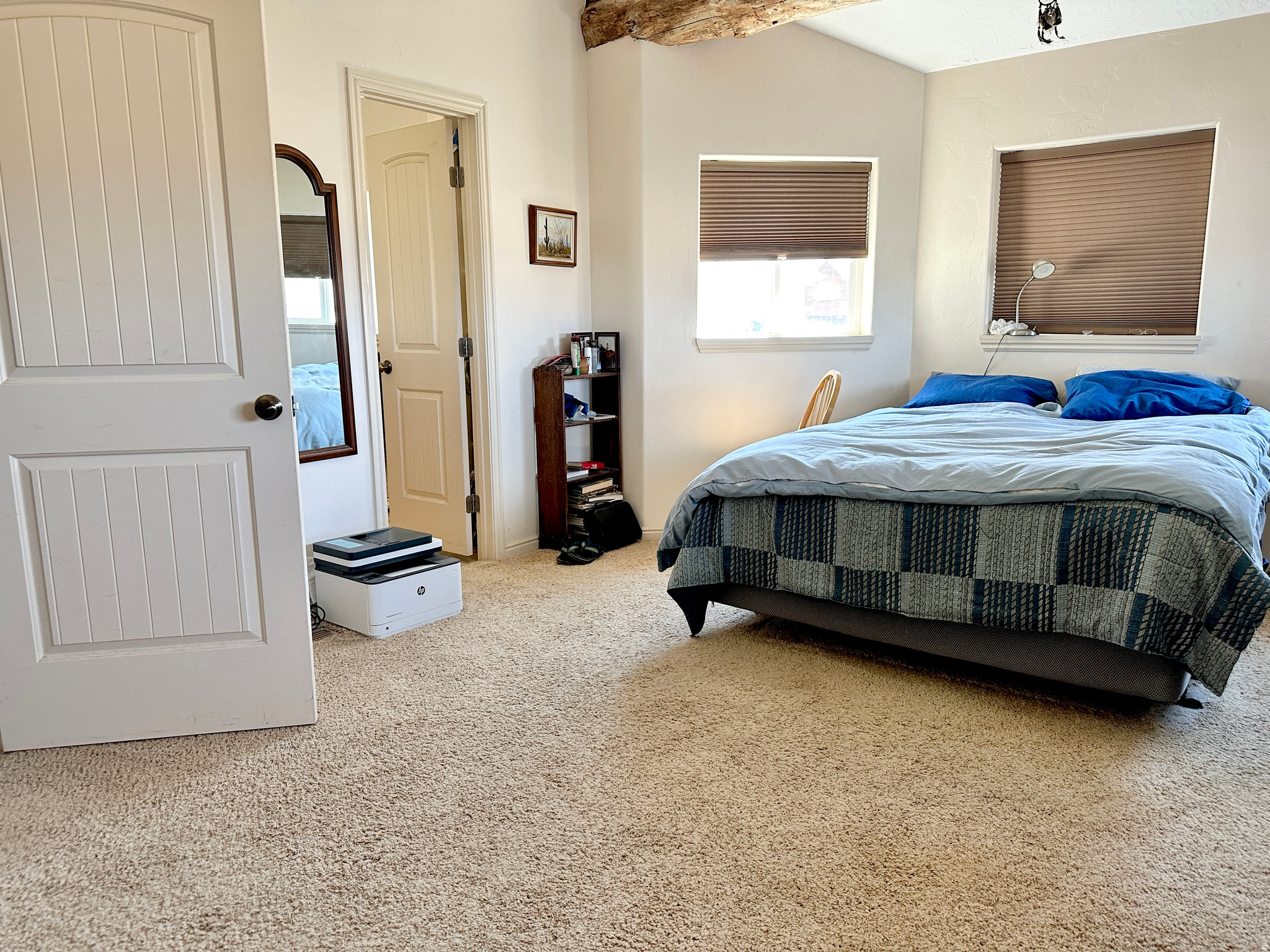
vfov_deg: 56.8
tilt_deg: -10.6
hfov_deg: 71.6
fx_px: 881
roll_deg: +0.2
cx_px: 635
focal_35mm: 24
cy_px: 476
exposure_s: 1/121
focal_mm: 6.86
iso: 200
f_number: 1.78
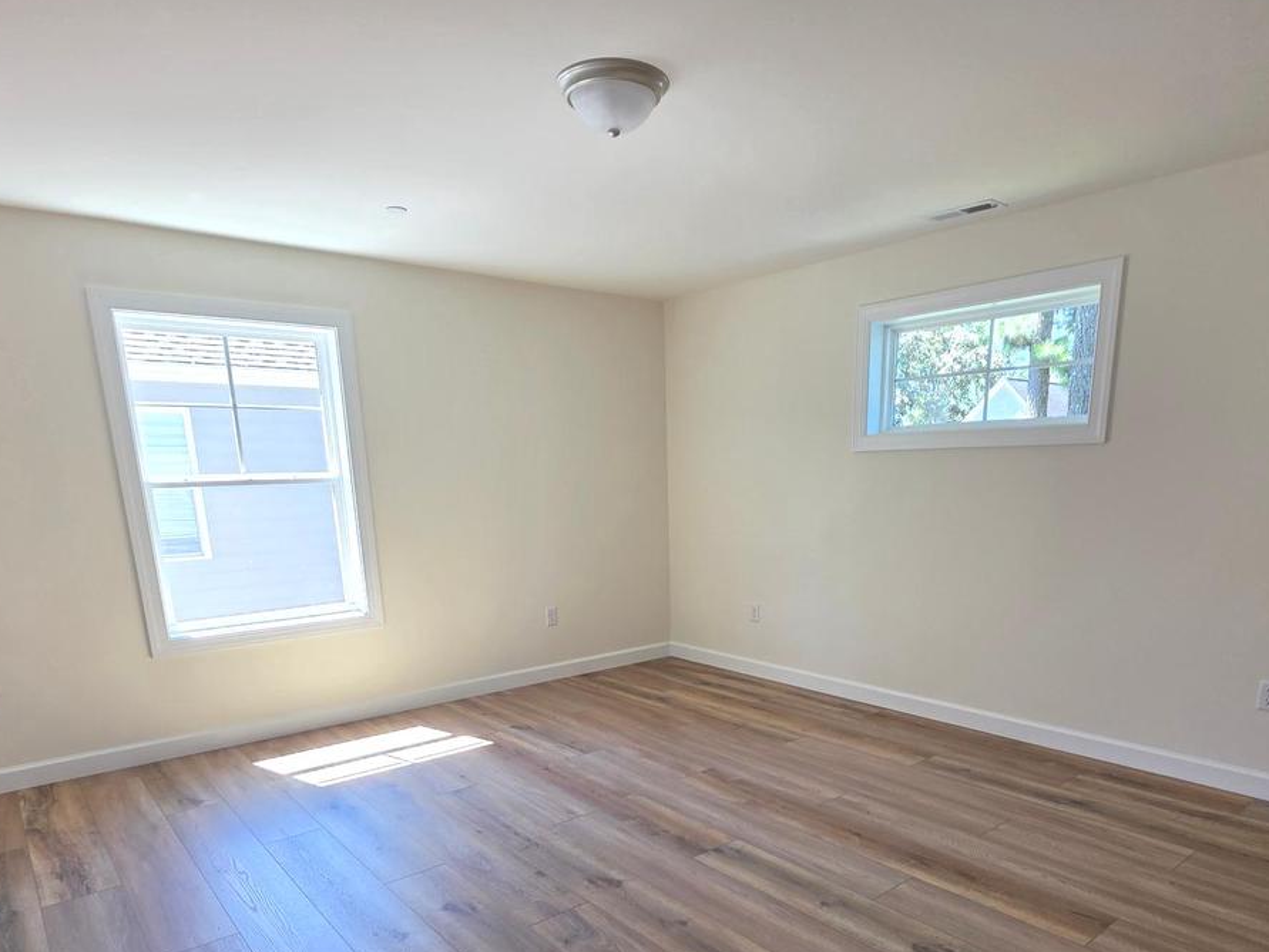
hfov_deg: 78.9
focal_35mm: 21
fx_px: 770
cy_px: 703
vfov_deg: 60.3
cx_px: 662
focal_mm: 2.2
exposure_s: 1/120
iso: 32
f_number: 1.9
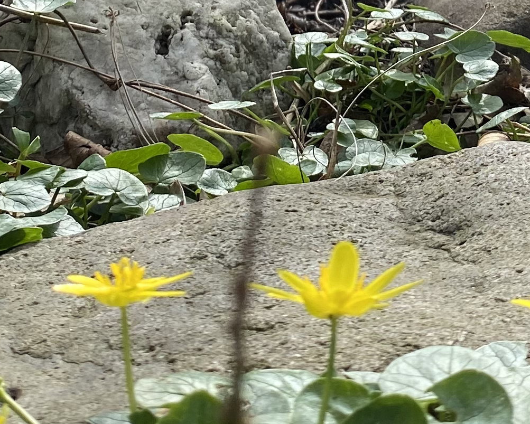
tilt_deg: -13.1
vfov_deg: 14.5
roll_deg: +4.9
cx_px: 495
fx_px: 1600
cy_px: -129
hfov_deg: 18.4
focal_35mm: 102
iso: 32
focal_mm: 4.25
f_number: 1.8
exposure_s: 1/1157
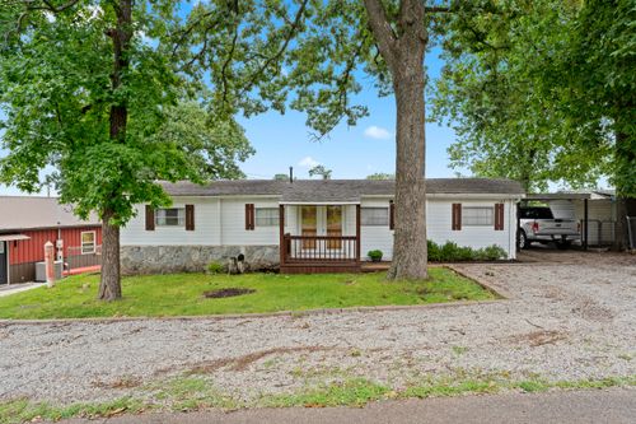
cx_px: 318
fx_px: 360
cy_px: 212
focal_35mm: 20
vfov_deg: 60.9
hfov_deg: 82.9
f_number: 8
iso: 200
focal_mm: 20.4
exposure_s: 1/100
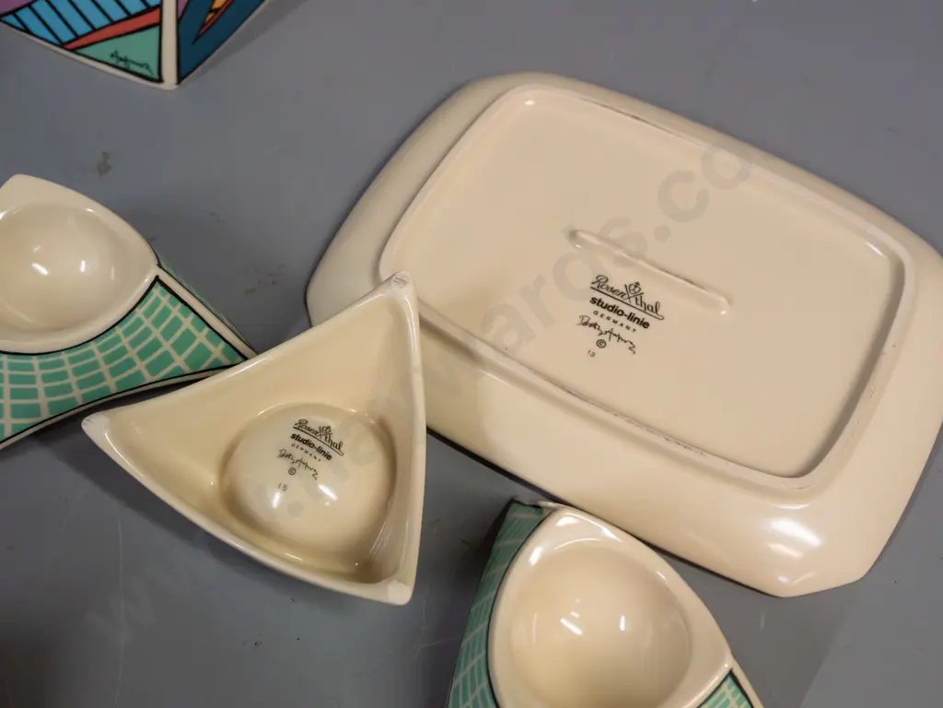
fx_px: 1199
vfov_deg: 32.9
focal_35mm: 44
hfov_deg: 42.9
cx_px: 472
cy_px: 354
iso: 3200
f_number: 5.6
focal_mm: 22
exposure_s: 1/250
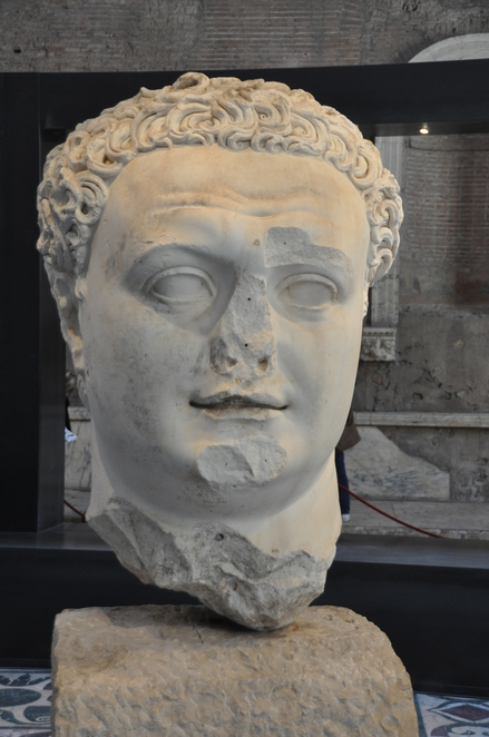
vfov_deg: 31.9
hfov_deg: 21.5
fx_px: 1288
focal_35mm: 63
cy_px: 368
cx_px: 244
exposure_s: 1/50
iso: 800
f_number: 4.5
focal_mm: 42
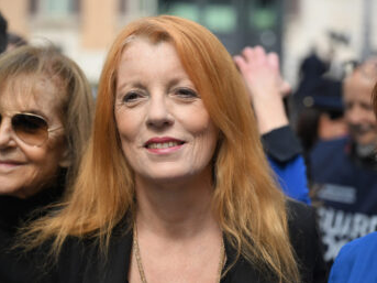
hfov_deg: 18.7
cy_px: 142
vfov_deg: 14.1
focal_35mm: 105
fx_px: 1143
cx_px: 169
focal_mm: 96
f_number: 4
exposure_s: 1/320
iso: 125
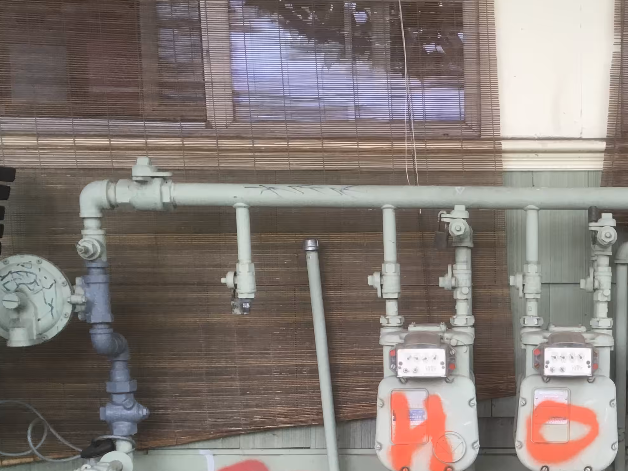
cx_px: 563
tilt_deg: -8.5
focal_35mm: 59
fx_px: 1070
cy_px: 390
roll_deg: +0.5
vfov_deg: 24.3
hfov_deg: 31.2
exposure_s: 1/30
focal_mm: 4.15
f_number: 2.2
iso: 32
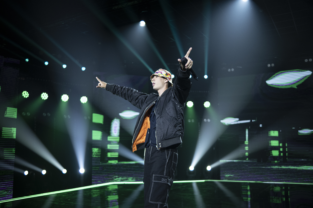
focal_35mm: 35
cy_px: 104
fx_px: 304
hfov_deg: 54.4
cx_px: 156
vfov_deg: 37.9
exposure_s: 1/1000
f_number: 1.4
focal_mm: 23
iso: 800
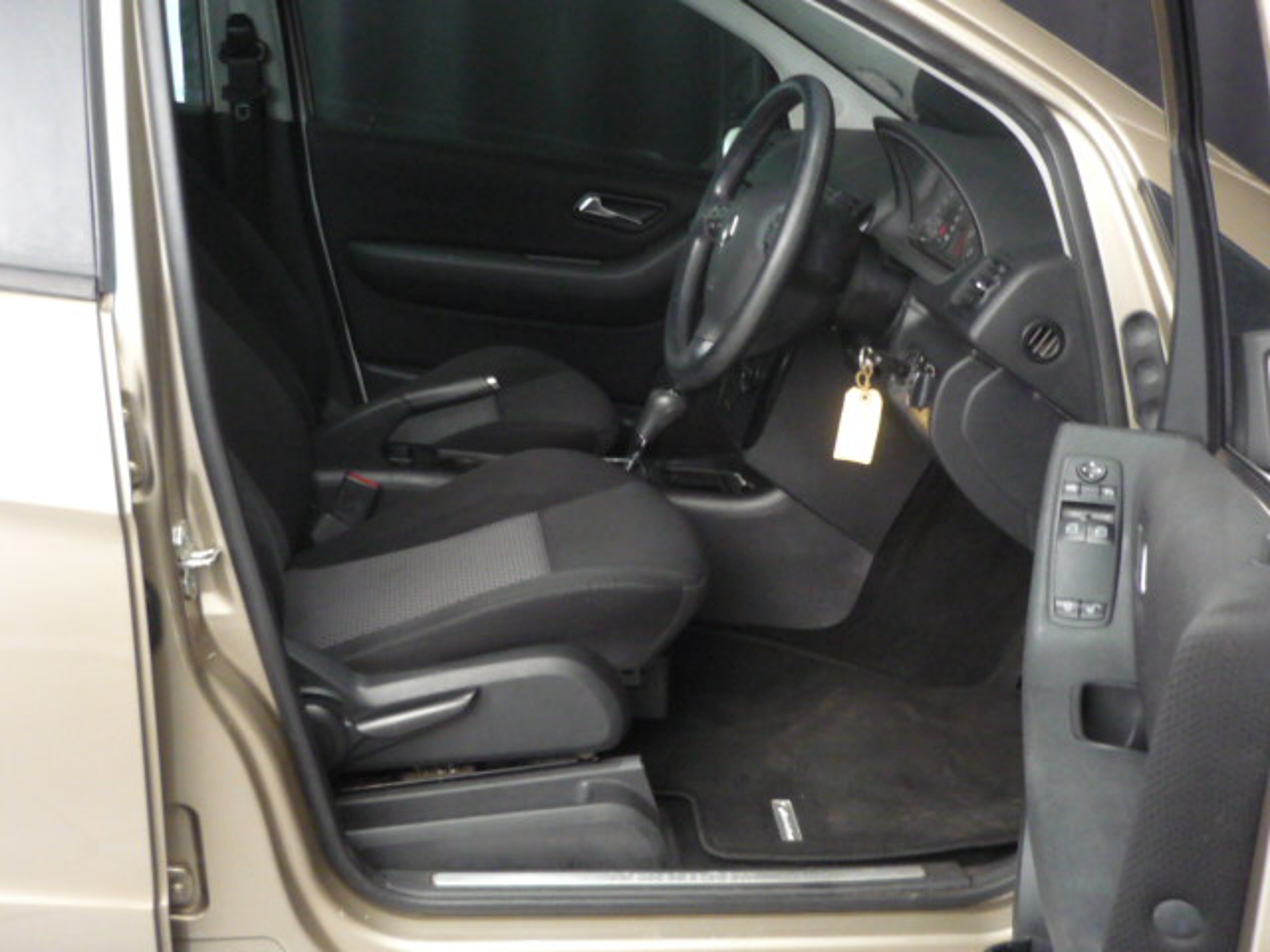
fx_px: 1688
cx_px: 635
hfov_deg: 41.2
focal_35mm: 46
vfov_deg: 31.5
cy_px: 476
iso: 400
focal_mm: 5.5
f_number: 2.8
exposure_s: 1/15
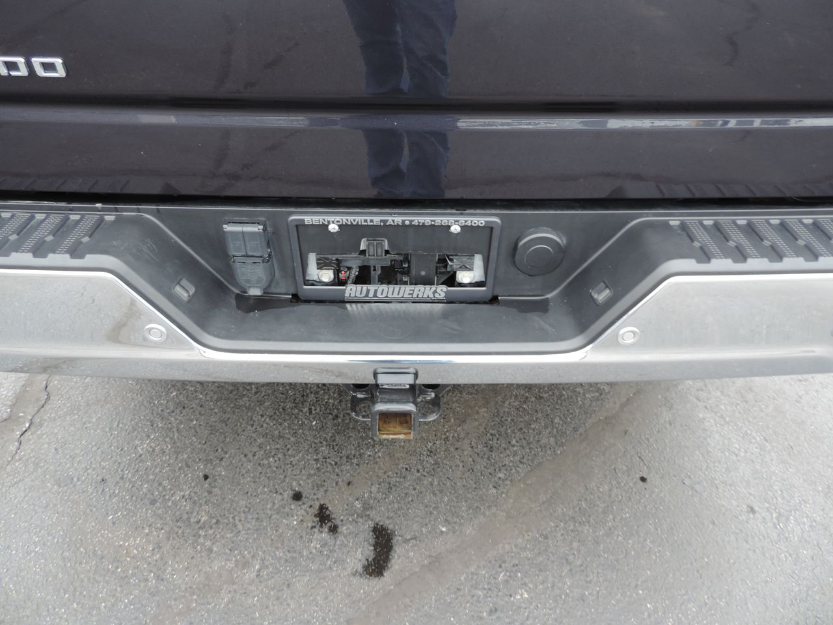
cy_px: 312
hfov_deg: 71.6
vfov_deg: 56.8
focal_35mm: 24
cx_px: 416
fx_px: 578
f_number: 3
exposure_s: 1/50
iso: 80
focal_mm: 4.3
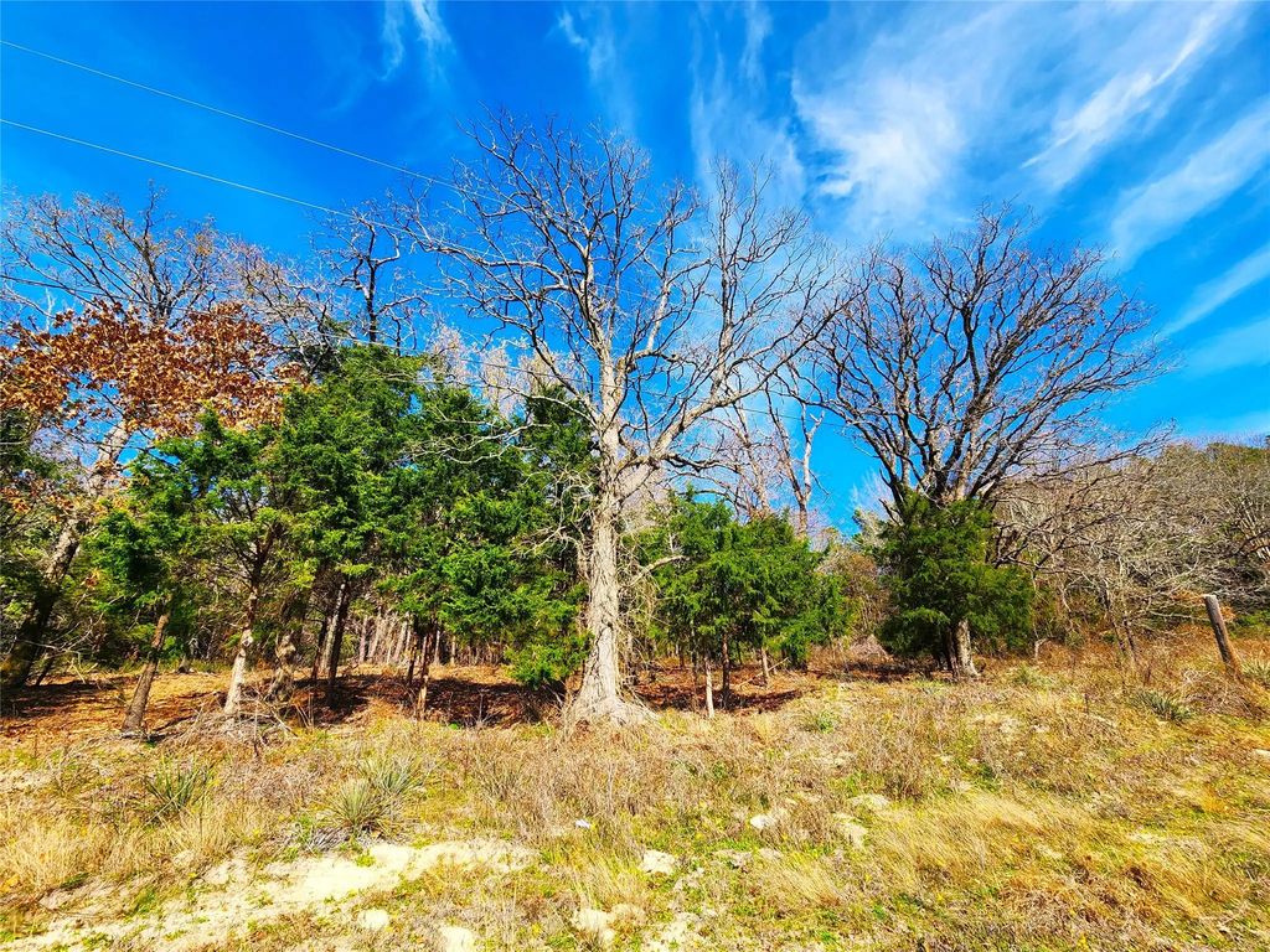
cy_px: 476
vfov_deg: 89.9
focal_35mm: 13
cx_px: 635
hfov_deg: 106.2
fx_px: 477
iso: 50
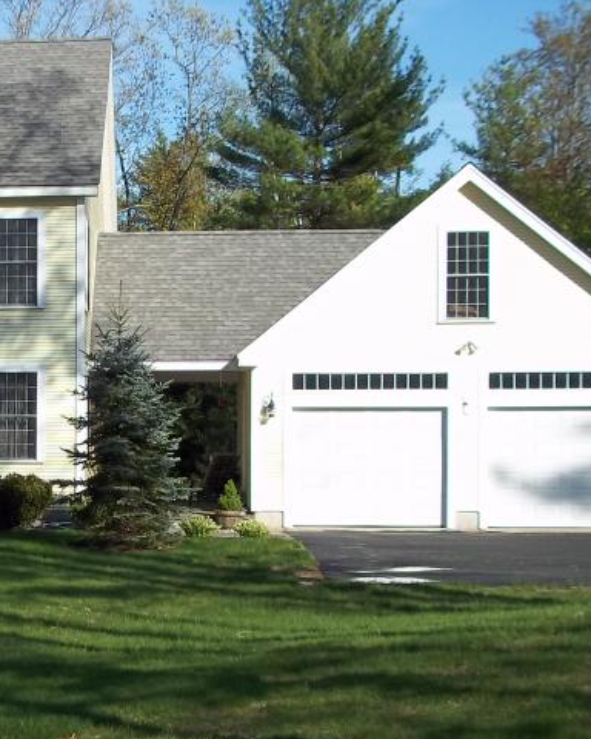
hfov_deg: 19.6
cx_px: -52
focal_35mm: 75
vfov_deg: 25.3
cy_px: 454
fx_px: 1640
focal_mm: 6.5
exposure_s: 1/160
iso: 80
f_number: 8
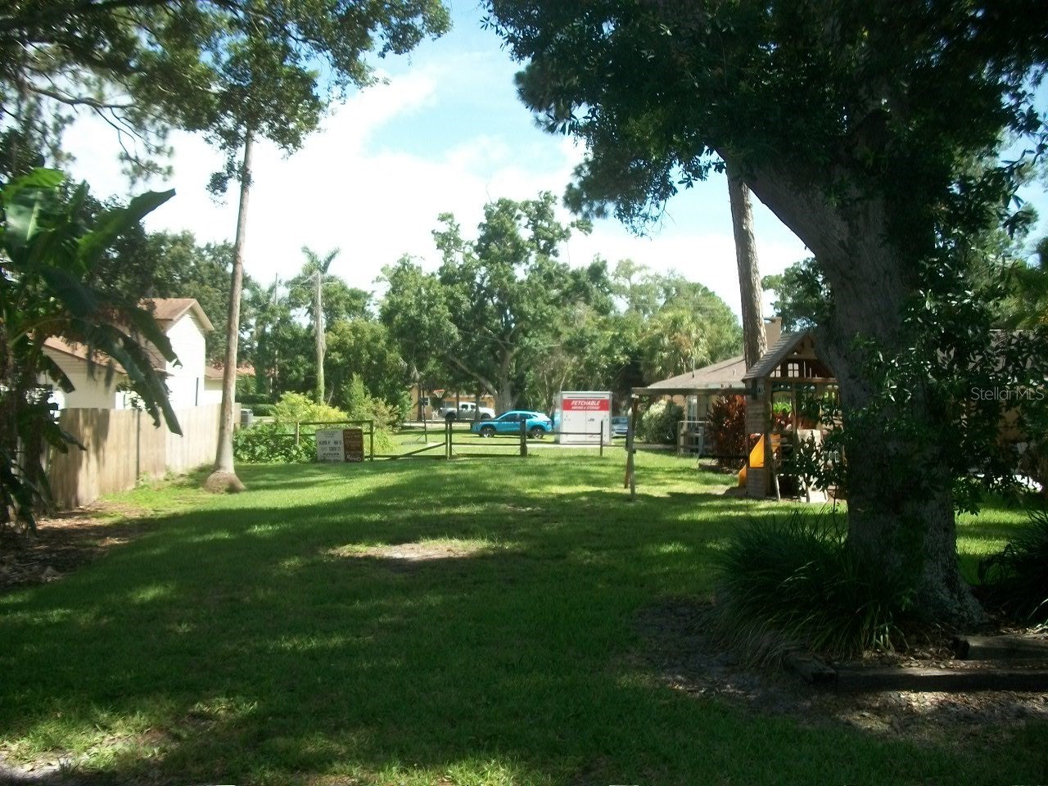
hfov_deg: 56.8
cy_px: 393
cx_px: 524
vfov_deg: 44.2
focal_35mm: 32
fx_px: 969
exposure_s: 1/500
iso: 80
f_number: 2.9
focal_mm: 5.7
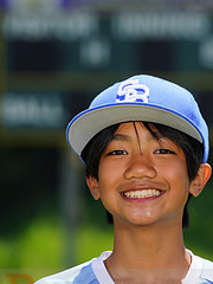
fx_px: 5234
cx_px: 131
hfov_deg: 2.3
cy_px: 285
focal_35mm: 638
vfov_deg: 3.1
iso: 100
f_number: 8
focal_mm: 274
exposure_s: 1/250
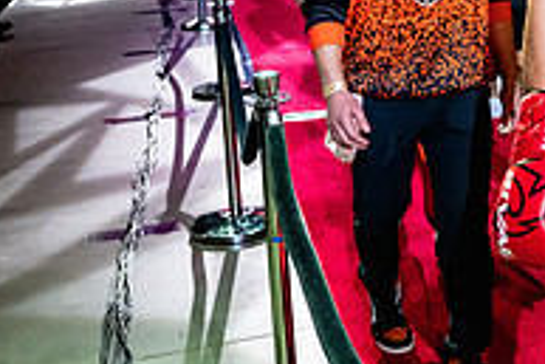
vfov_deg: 17.5
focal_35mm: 72
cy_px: -145
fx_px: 1091
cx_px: 630
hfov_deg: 25.6
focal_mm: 24
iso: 5000
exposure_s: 1/320
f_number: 2.8
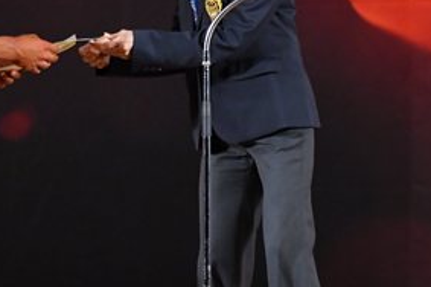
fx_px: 7366
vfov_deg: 2.2
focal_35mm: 616
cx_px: 276
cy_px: 96
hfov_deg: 3.4
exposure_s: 1/400
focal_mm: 150
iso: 3200
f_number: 5.6
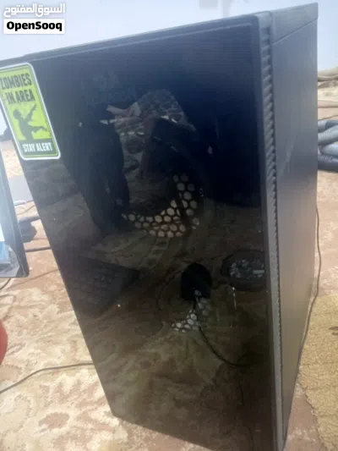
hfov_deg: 51.4
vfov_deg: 65.3
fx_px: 351
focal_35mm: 27
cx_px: 169
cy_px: 226
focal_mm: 4.09
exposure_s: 1/25
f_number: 1.6
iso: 767
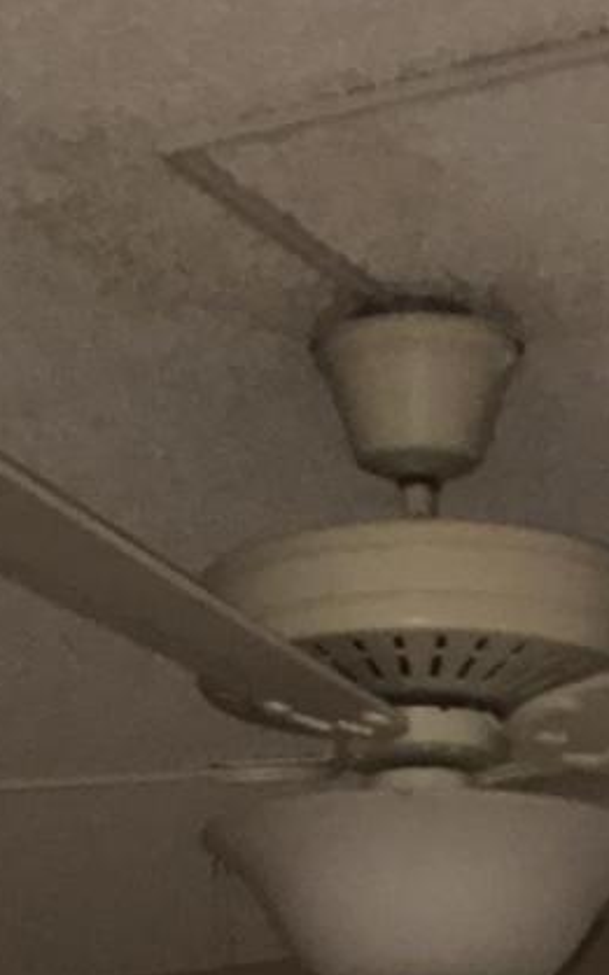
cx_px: 390
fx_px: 3773
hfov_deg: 9.2
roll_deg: +2.6
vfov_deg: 12.1
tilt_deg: -8.4
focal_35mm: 142
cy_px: 2270
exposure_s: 1/20
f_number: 1.8
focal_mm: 3.99
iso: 64
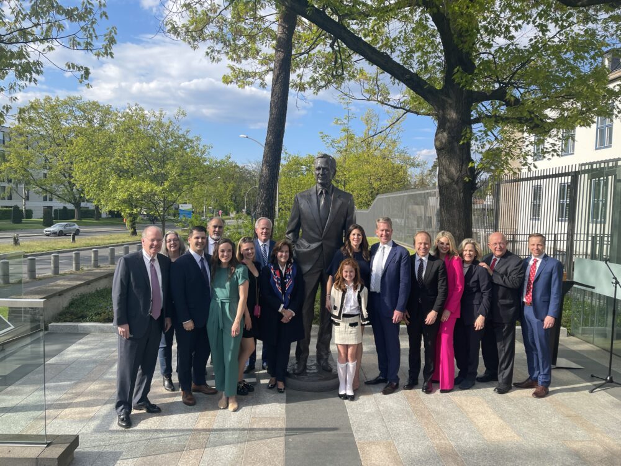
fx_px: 466
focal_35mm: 26
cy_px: 233
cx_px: 310
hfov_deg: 67.3
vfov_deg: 53.1
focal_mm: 5.1
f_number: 1.6
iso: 32
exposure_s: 1/1553
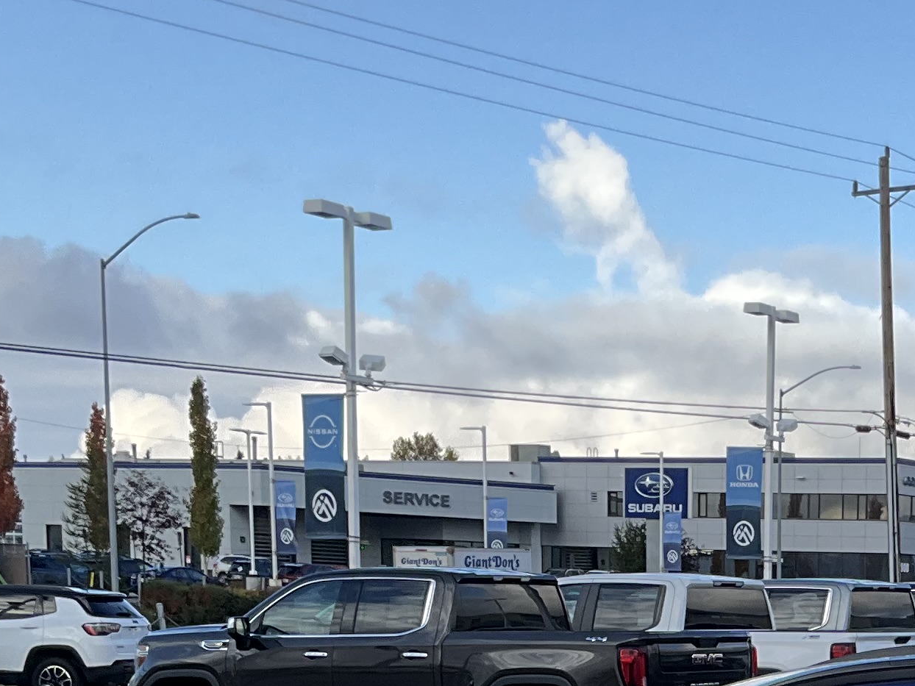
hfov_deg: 20.1
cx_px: 955
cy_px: 1059
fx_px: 2485
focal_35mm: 94
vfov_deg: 14.6
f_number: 1.8
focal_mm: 3
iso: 25
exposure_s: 1/739
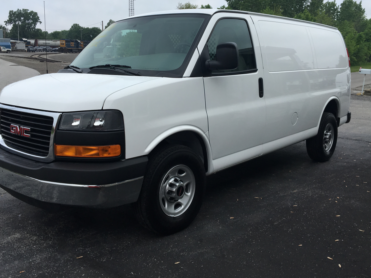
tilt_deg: -9.2
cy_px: 110
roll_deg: -0.9
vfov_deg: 40.5
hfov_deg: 52.6
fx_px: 375
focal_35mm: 35
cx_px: 180
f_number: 2.2
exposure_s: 1/1115
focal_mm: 4.15
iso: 25
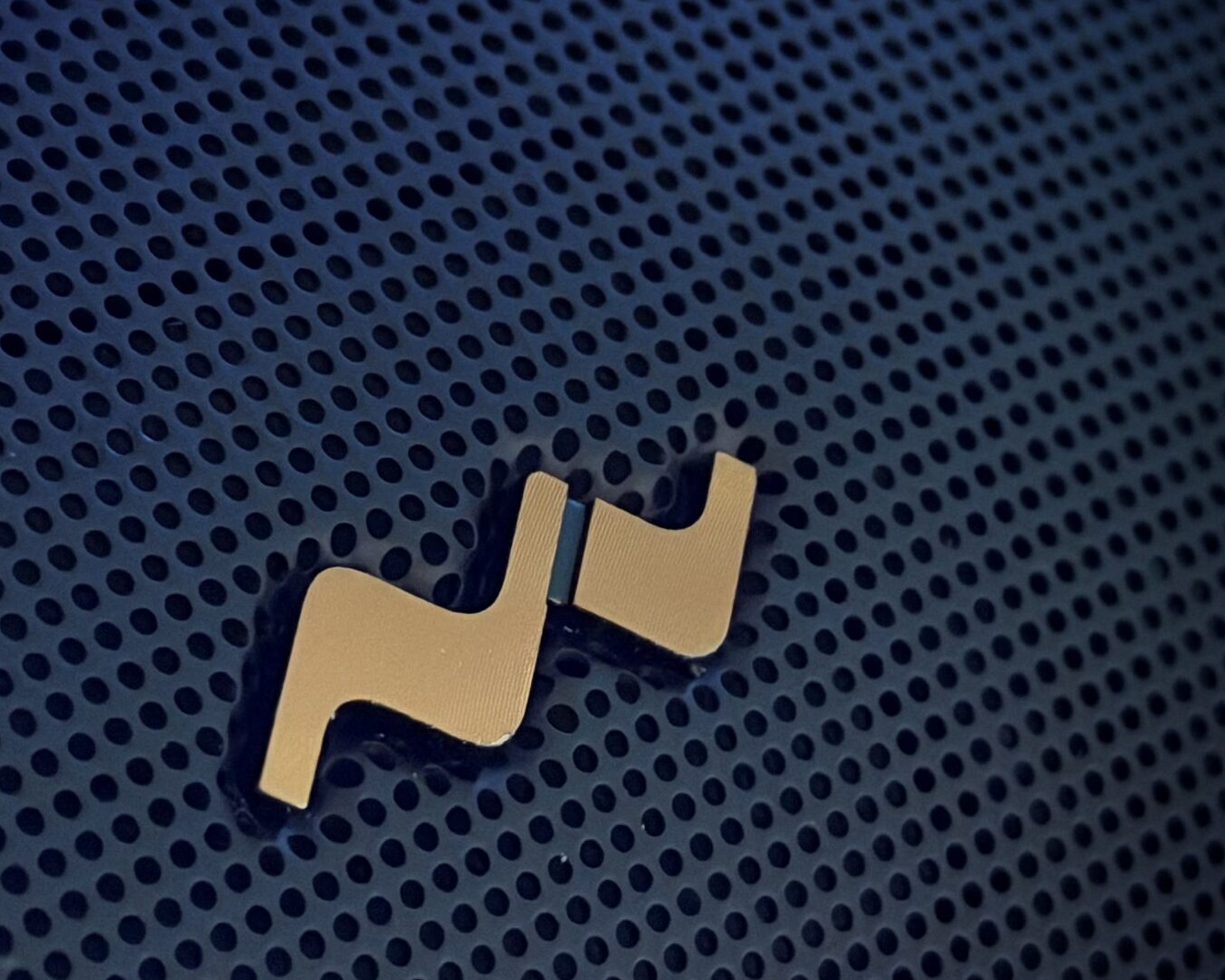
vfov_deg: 19.4
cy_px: 394
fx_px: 2865
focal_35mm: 79
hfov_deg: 23.8
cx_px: 261
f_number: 1.78
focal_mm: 6.76
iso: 800
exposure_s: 1/29
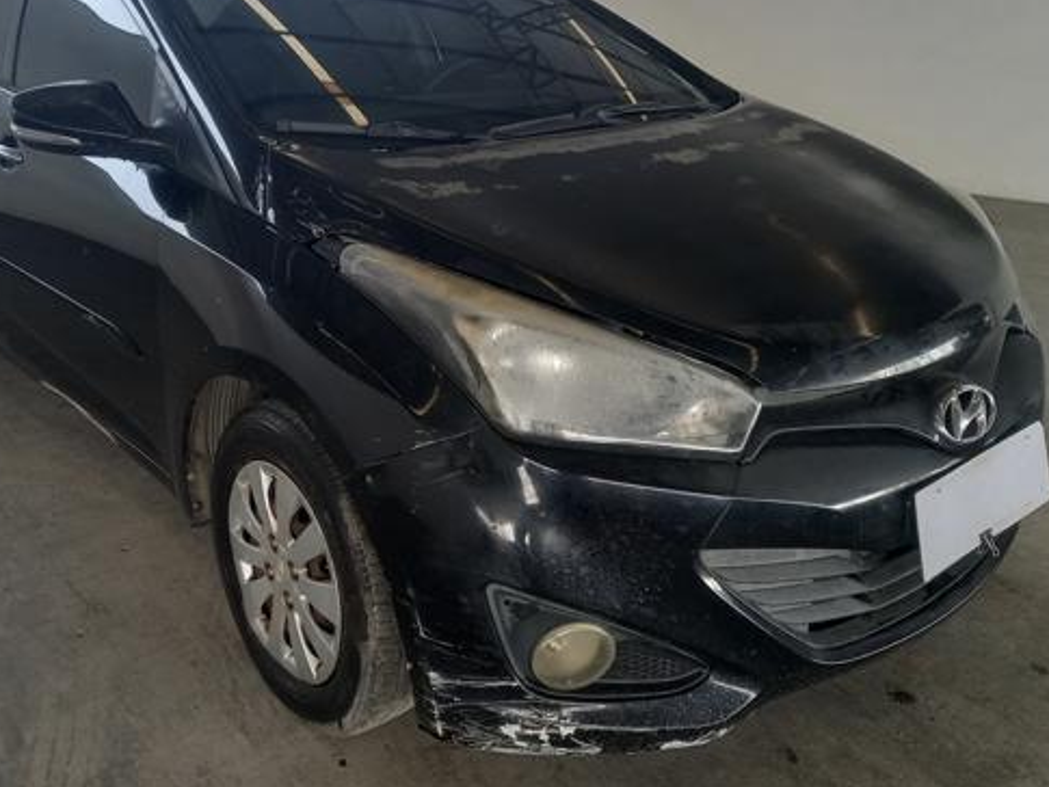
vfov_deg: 42.7
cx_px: 450
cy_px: 311
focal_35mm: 33
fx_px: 1000
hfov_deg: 55.1
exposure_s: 1/30
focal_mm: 4.6
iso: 200
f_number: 2
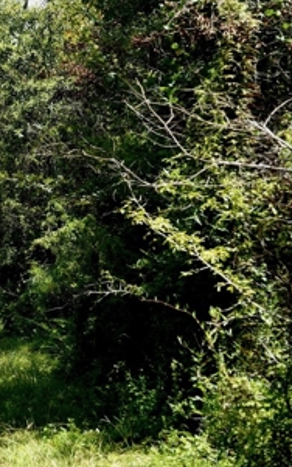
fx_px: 1656
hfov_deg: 9.8
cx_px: -137
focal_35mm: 130
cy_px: 158
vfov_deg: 16.0
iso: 160
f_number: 8
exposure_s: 1/160
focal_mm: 64
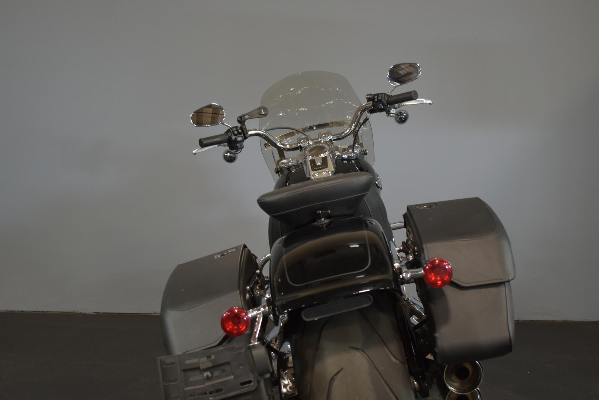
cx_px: 346
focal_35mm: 42
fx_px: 699
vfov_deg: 31.9
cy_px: 224
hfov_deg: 46.2
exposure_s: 1/30
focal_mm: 22
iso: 560
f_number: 3.8
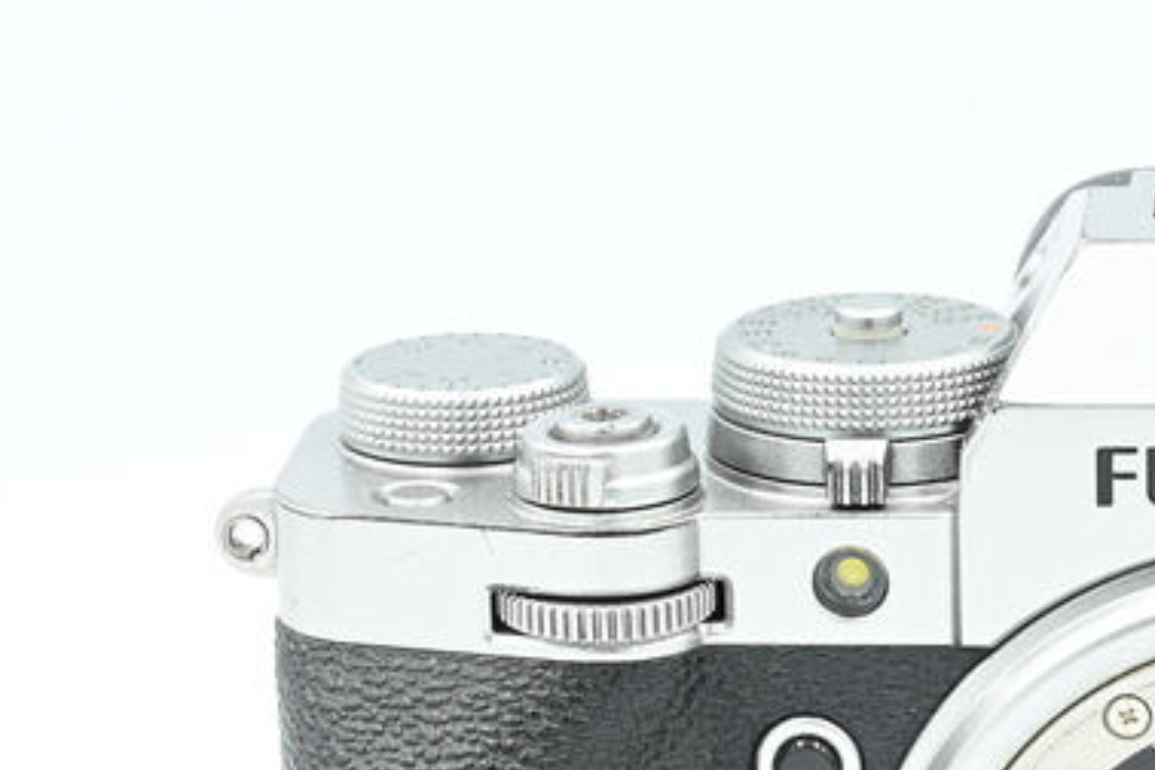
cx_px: 1268
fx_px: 5935
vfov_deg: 7.4
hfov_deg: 11.0
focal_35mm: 185
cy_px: 817
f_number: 14
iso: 100
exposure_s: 1/6
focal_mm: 70
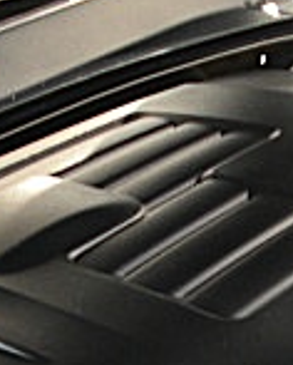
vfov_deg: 12.2
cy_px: 462
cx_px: 283
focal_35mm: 153
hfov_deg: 10.0
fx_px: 1655
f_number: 2.8
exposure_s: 1/100
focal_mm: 6.3
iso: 100
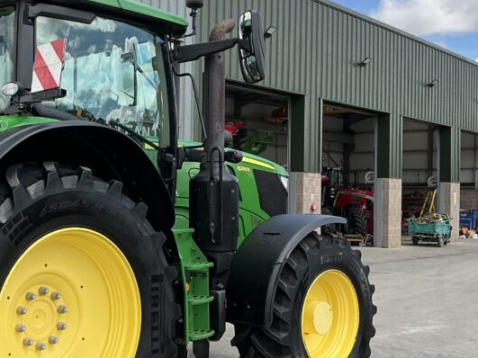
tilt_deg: +2.1
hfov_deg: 34.3
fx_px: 745
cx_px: 87
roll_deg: -0.5
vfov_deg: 27.0
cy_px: 192
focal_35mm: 54
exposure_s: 1/978
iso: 25
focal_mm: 3
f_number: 1.8
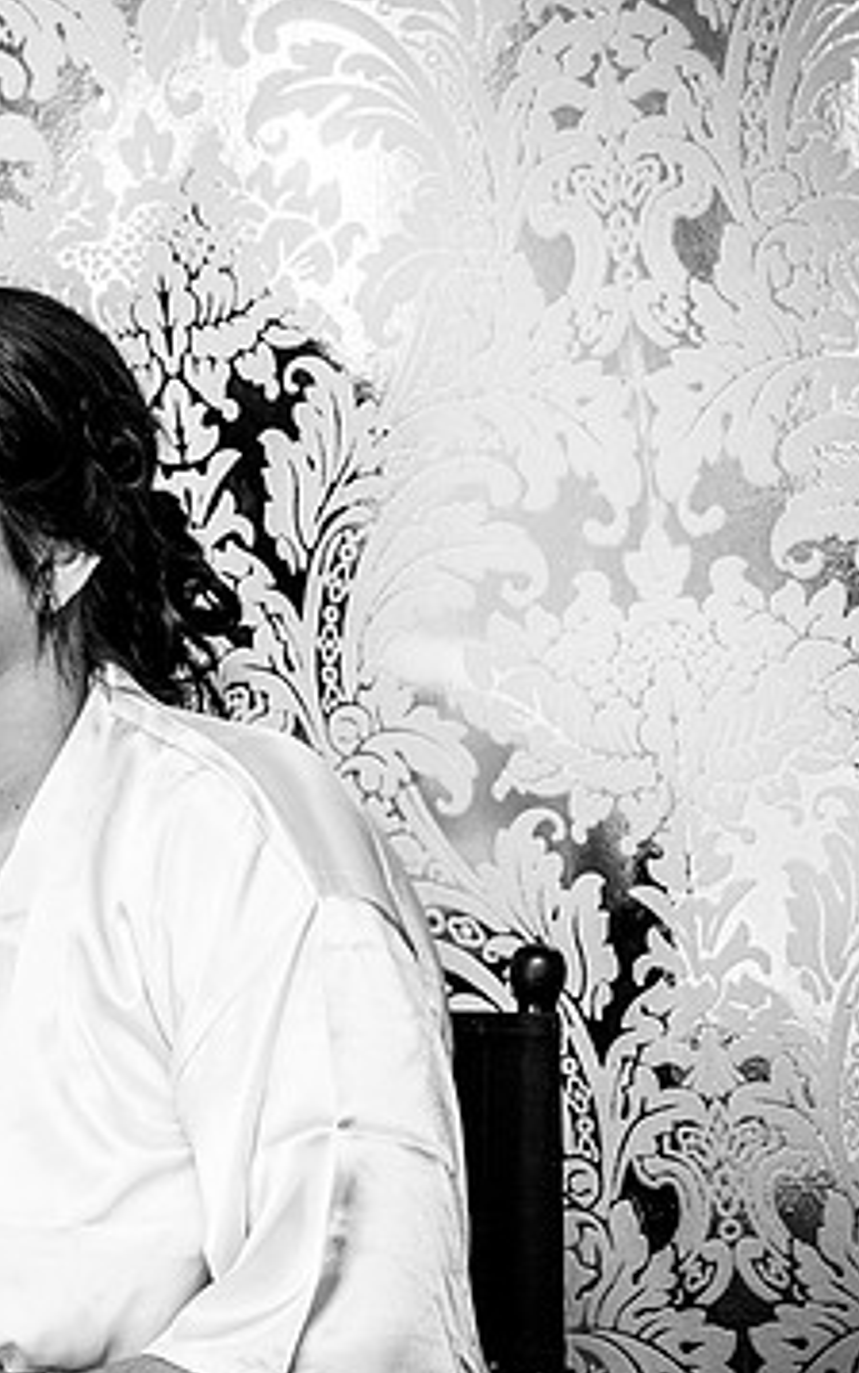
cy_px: 723
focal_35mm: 99
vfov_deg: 21.0
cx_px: -127
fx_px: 3705
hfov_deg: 12.9
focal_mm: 60
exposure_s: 1/80
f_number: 4.5
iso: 200
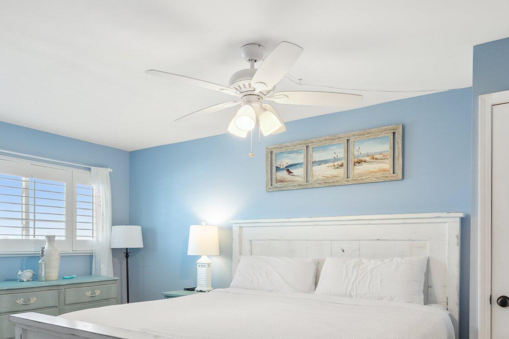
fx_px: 410
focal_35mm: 29
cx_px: 236
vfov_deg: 43.6
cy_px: 251
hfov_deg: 63.6
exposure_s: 1/15
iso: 500
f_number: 8
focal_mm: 16
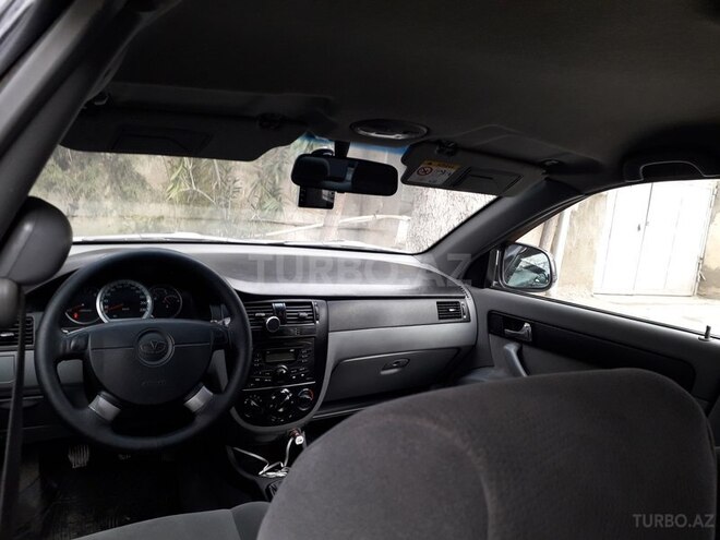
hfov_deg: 65.3
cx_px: 360
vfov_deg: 51.4
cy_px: 270
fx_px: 562
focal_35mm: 27
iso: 64
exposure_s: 1/50
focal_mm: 3.6
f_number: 1.9
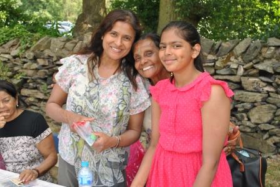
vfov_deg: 26.6
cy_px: 94
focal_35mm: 51
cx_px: 140
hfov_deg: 38.8
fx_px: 397
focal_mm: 34
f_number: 5.6
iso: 200
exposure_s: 1/100
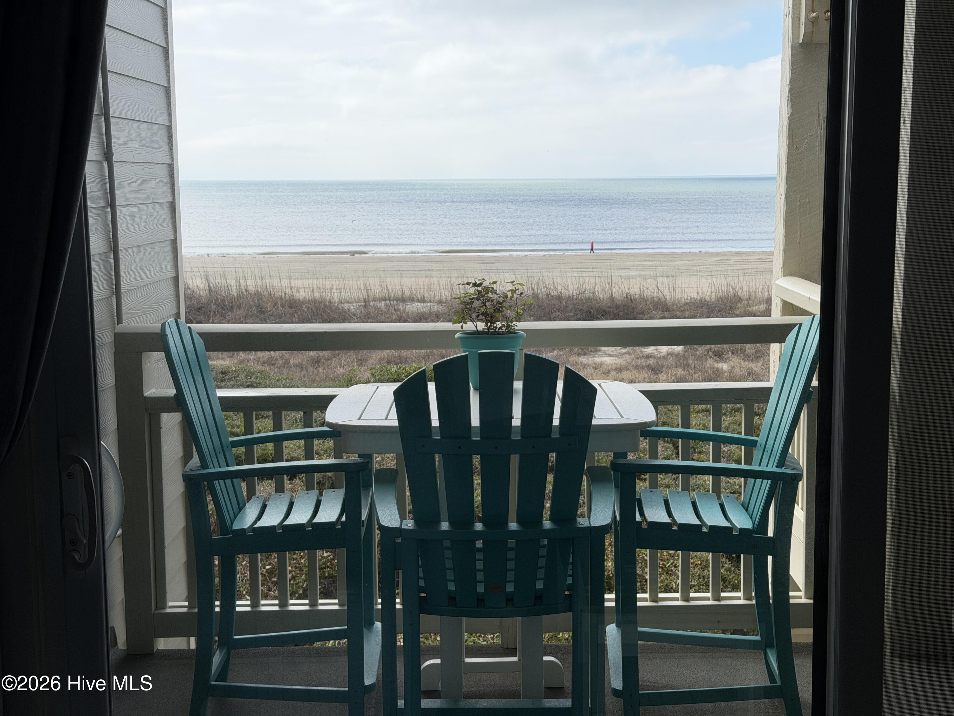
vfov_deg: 30.3
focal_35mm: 48
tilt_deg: -8.6
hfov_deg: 39.7
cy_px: 358
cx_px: 477
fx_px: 1323
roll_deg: +1.0
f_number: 1.78
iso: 64
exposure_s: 1/3891
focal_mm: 6.76
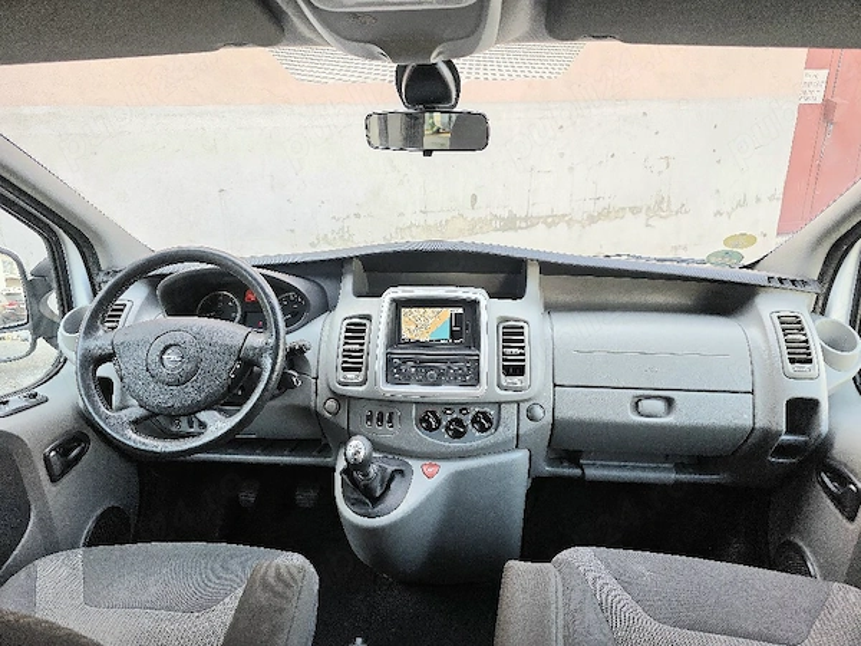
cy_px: 323
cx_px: 430
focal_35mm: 23
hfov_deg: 73.9
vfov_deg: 58.9
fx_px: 572
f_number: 1.7
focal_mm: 6.3
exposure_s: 1/182
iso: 80
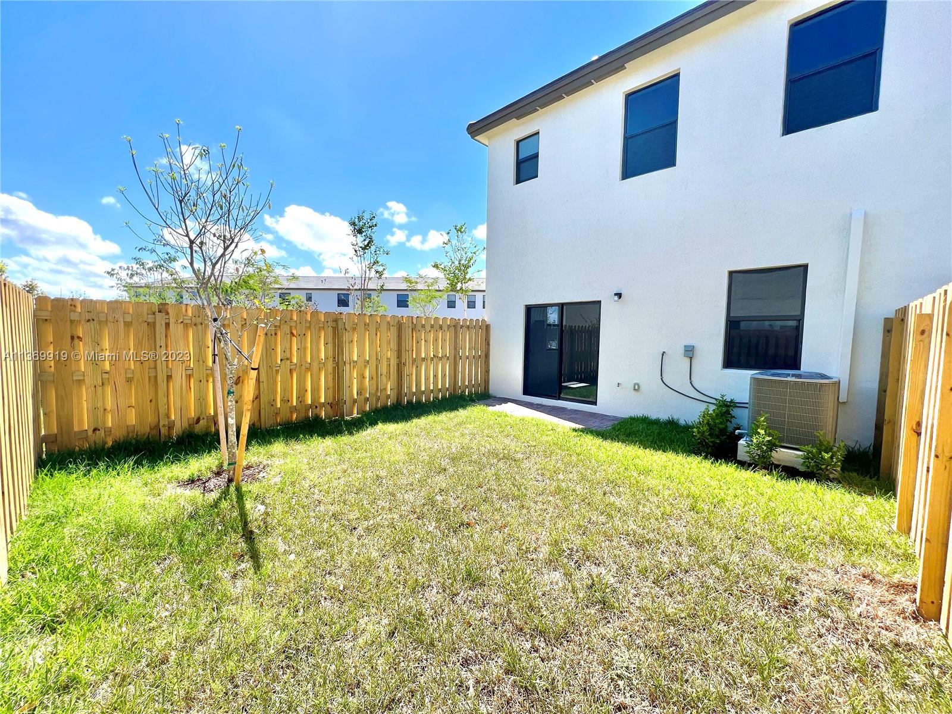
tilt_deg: -3.8
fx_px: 358
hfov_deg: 106.2
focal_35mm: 13
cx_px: 476
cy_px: 357
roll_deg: -0.4
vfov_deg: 89.9
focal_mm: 1.57
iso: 32
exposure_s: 1/986
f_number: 1.8
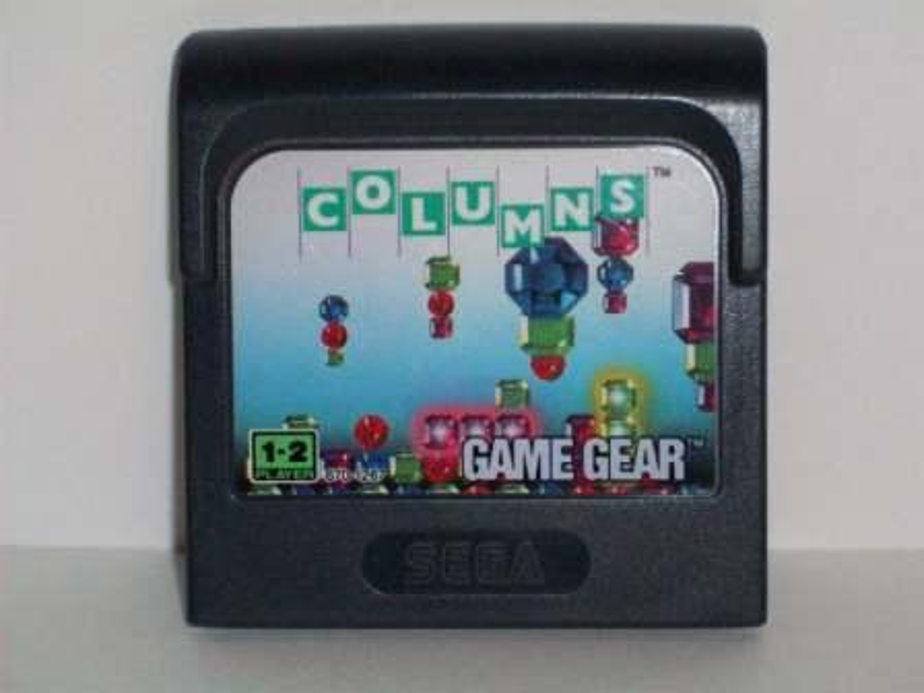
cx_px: 462
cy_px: 346
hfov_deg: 17.7
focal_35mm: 111
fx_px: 2963
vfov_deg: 13.3
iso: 400
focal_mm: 18.6
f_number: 5.2
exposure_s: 1/257
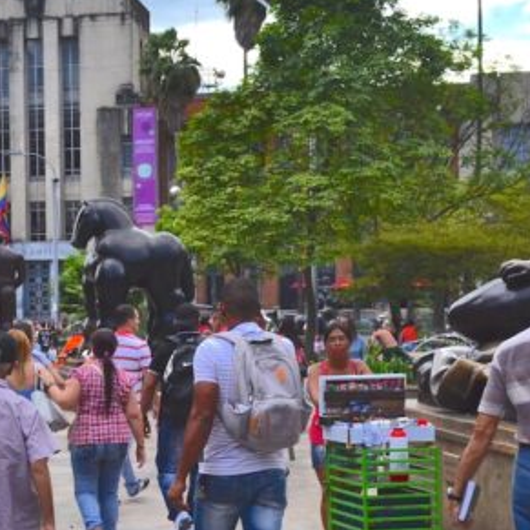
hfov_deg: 18.5
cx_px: -20
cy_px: 352
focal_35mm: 91
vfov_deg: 19.0
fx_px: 1576
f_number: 10
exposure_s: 1/200
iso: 400
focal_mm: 26
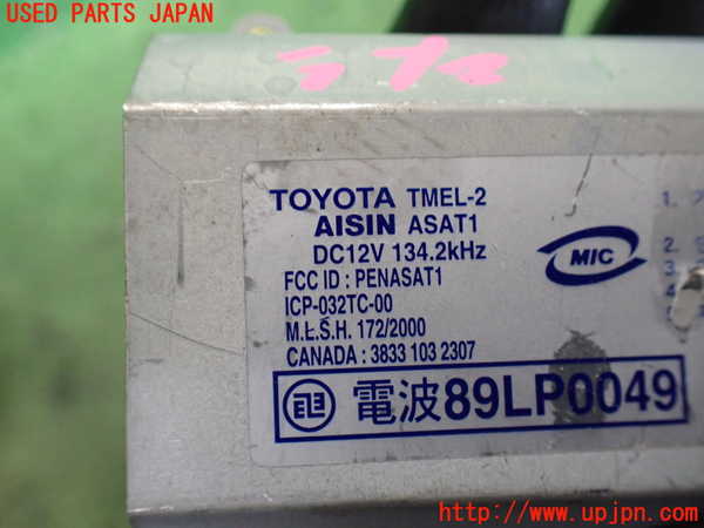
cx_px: 352
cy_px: 264
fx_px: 610
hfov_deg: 60.0
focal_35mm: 30
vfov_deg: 46.8
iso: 640
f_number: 2.3
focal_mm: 5.4
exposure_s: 1/125
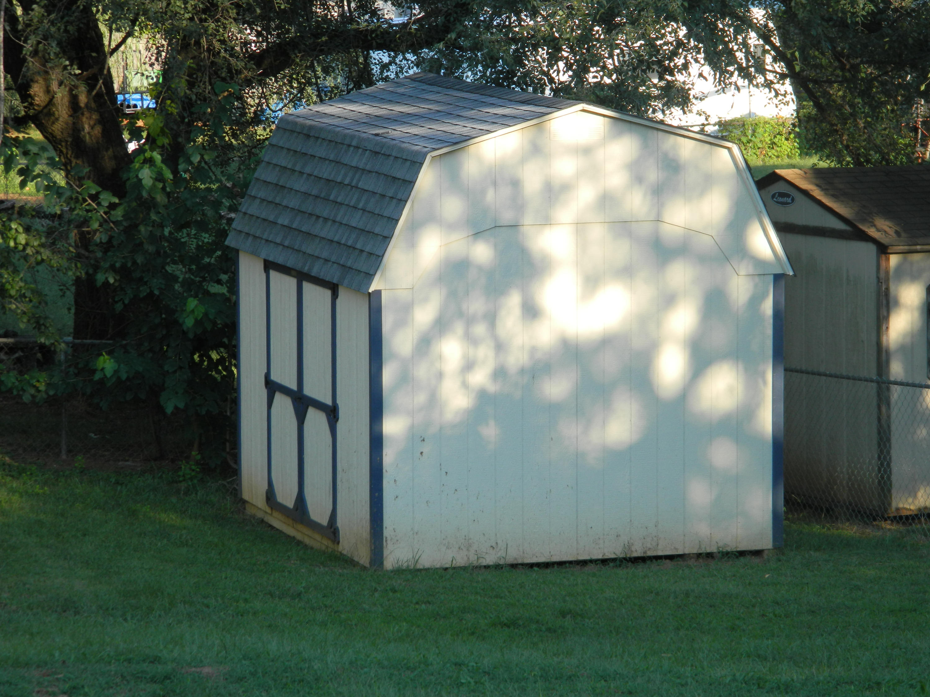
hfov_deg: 11.2
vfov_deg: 8.4
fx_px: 4755
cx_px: 465
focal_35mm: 177
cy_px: 348
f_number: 5.1
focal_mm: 31.8
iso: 80
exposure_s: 1/100
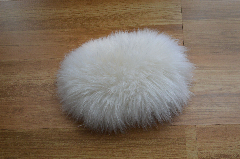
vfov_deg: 21.5
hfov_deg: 31.9
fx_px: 420
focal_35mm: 63
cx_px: 120
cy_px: 80
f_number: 5.3
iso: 400
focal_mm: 42
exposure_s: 1/80
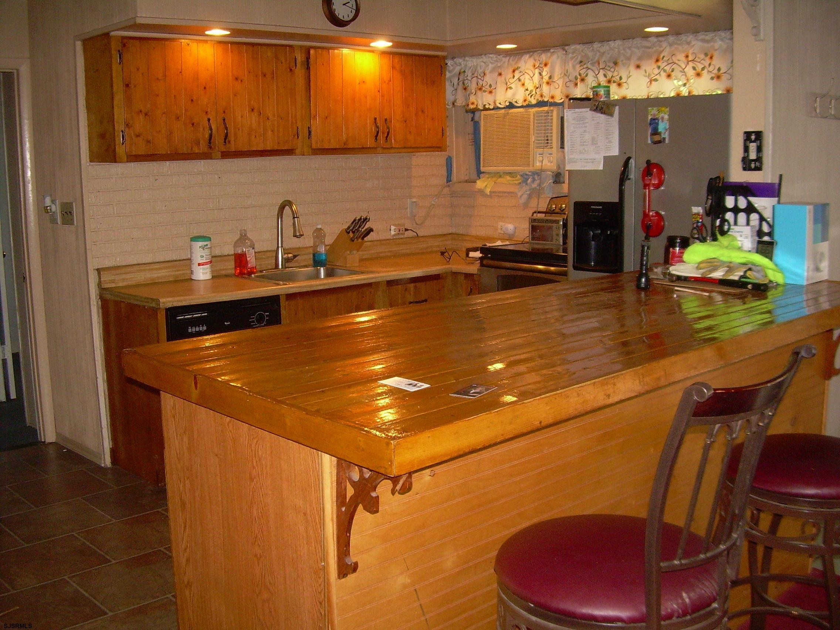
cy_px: 315
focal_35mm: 38
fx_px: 922
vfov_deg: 37.7
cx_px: 420
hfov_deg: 49.0
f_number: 2.8
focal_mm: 6.3
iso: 200
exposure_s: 1/60
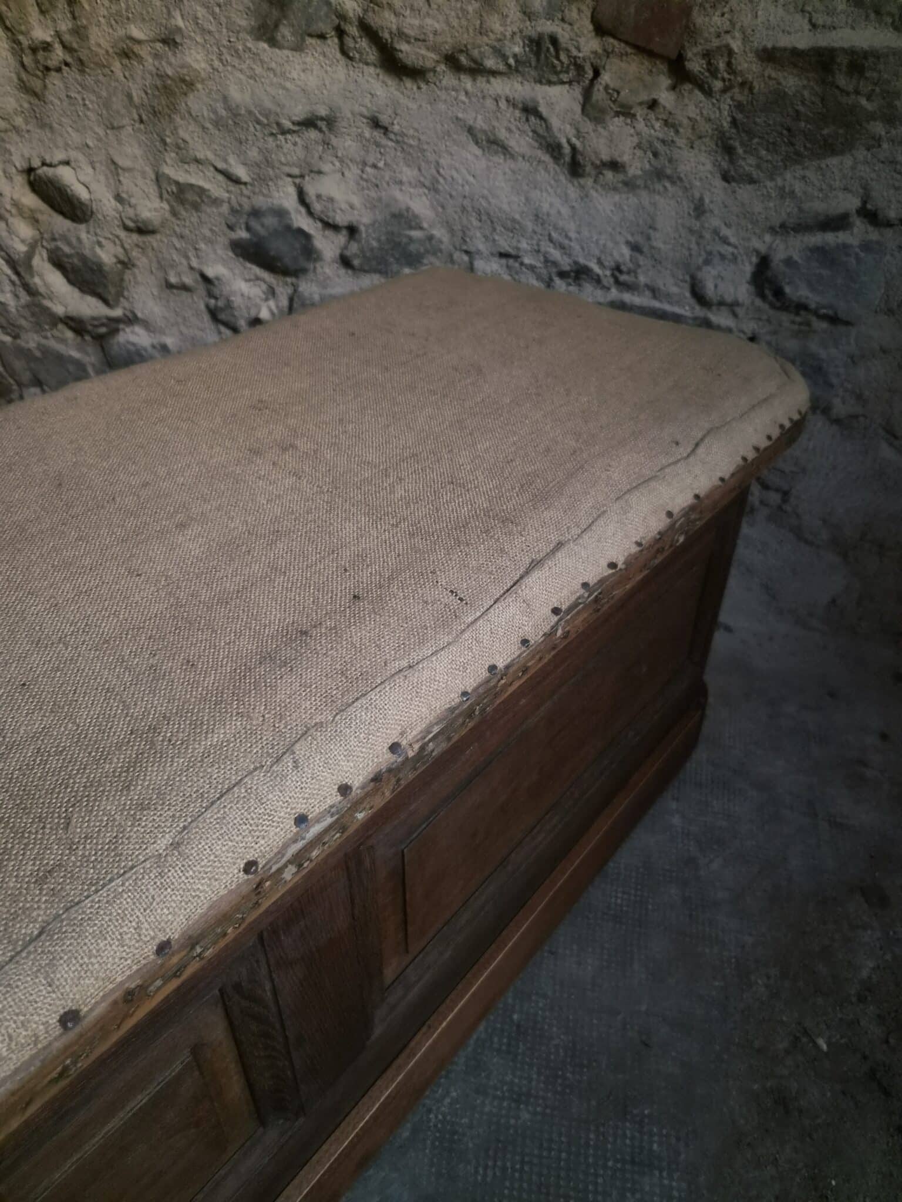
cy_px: 601
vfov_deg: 73.9
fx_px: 799
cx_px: 451
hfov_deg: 58.9
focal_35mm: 23
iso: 2500
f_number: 1.8
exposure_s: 1/100
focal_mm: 5.4
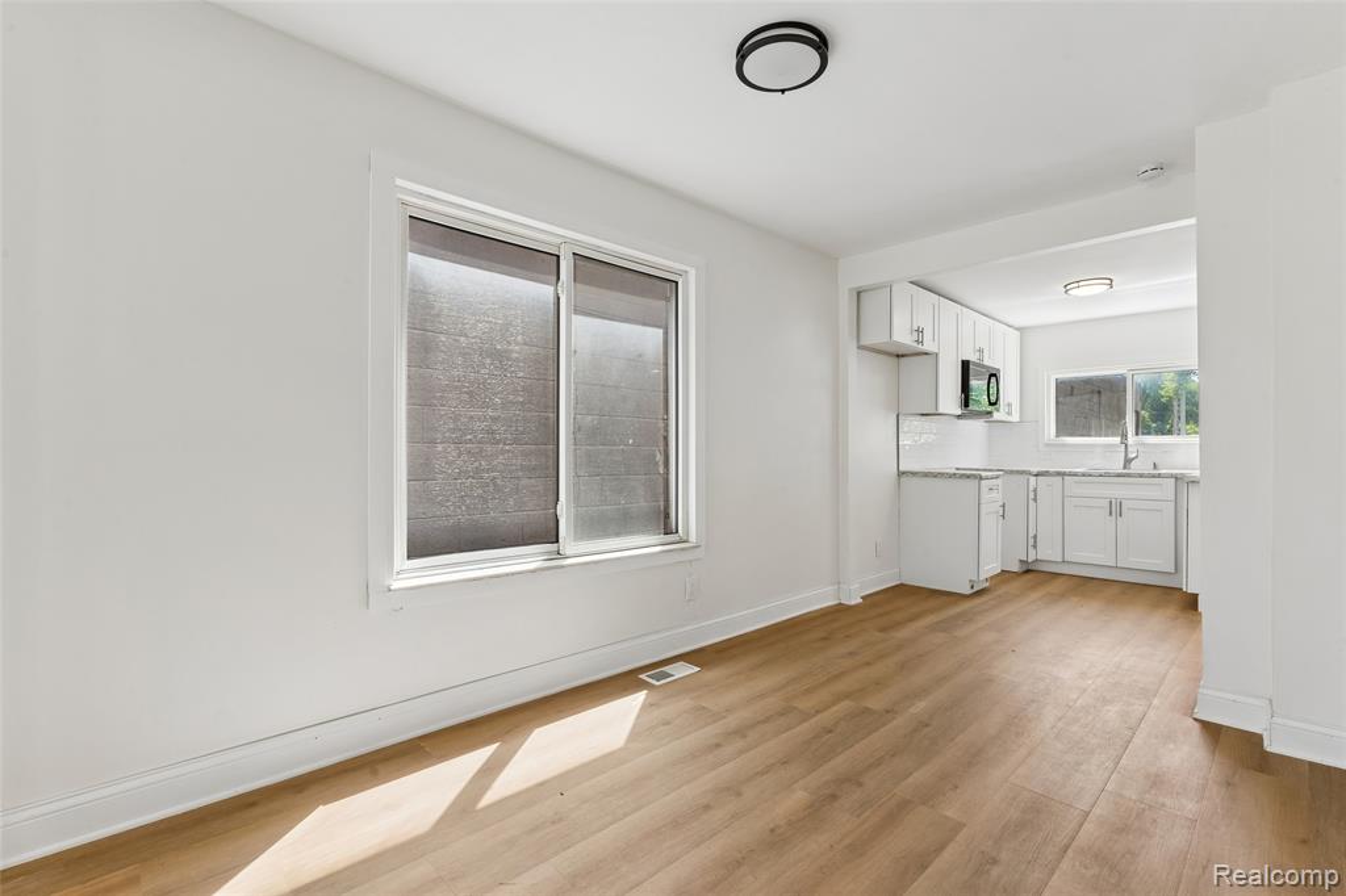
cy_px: 448
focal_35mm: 16
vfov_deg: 73.7
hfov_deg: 96.8
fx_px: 598
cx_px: 673
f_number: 13
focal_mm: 16
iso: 400
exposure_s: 1/30
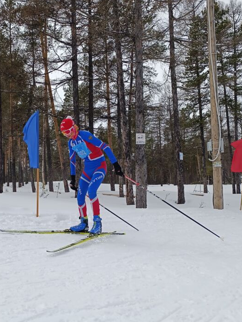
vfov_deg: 55.3
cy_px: 165
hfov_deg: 42.0
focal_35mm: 33
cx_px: 68
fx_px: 307
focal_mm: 6.14
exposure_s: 1/1195
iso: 54
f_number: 1.65
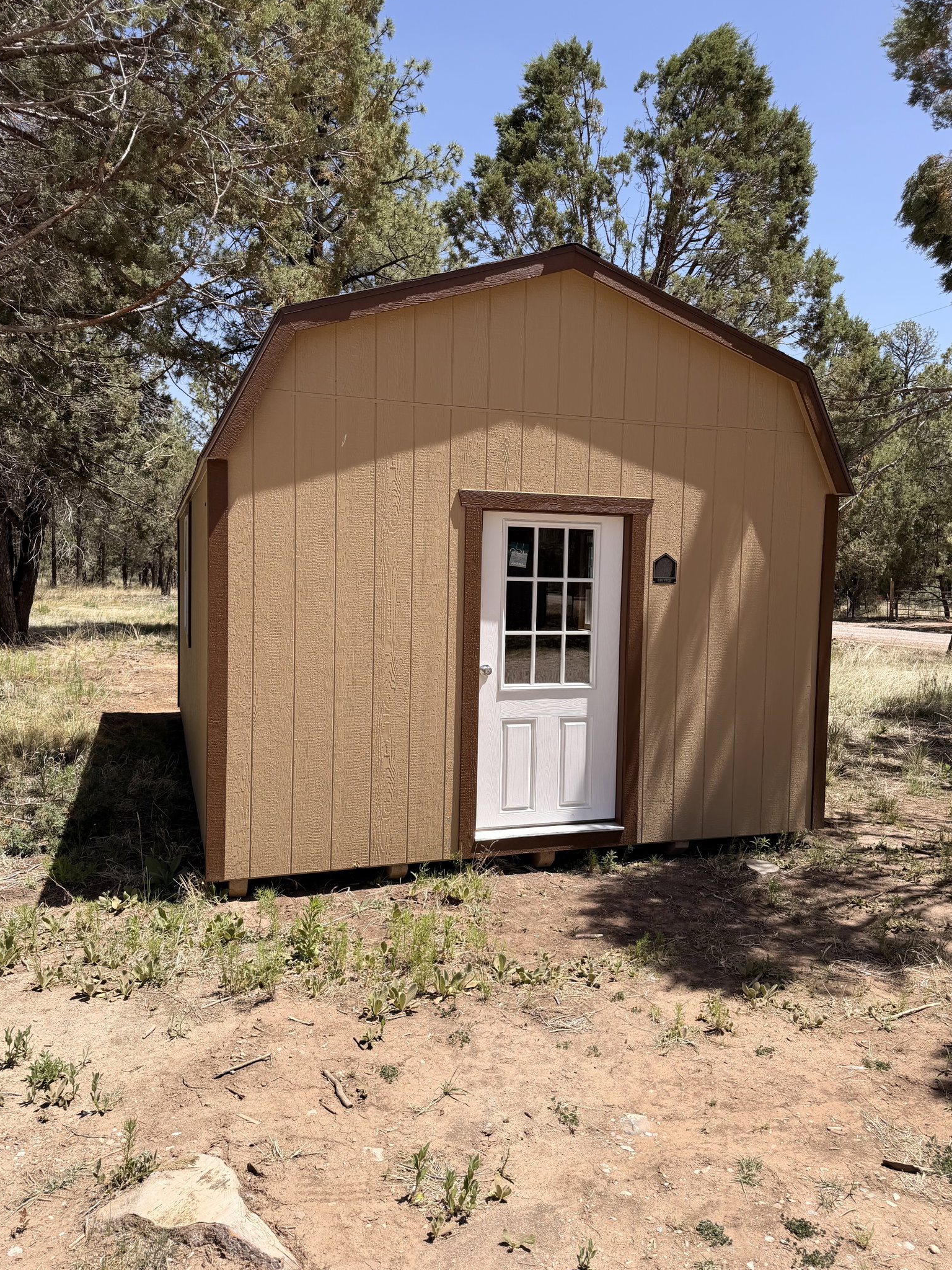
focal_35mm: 25
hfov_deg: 54.9
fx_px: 917
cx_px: 479
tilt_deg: -4.5
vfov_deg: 69.4
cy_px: 627
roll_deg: +0.3
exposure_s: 1/3759
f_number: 1.78
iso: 80
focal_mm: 6.76
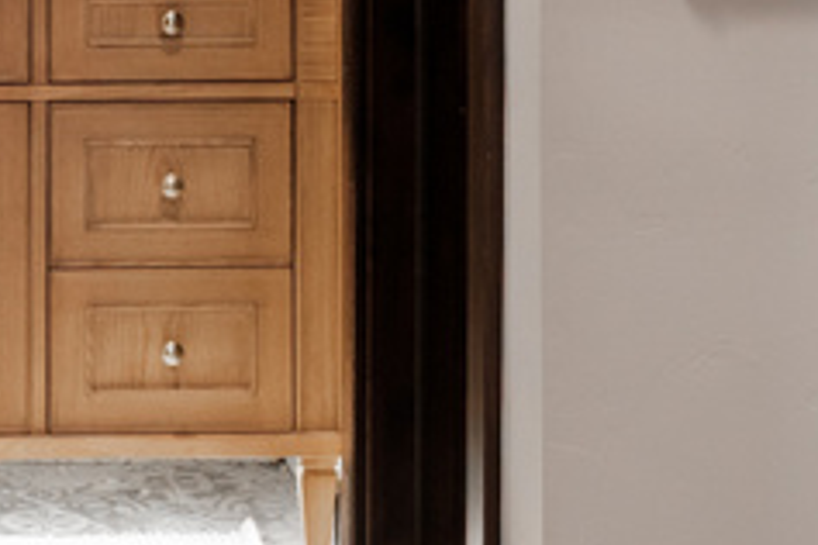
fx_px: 3045
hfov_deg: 14.9
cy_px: -178
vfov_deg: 10.0
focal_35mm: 134
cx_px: -83
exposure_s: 1/10
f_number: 5.6
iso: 400
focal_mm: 20.9
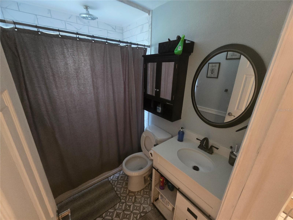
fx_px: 110
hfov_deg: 106.2
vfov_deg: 89.9
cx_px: 146
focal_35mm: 13
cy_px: 110
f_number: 2.2
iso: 1250
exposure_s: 1/30
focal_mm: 2.2
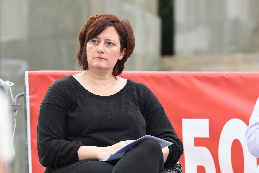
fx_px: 1439
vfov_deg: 6.9
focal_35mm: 200
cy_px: 86
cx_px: 130
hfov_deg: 10.3
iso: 800
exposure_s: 1/100
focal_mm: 200
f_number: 5.6
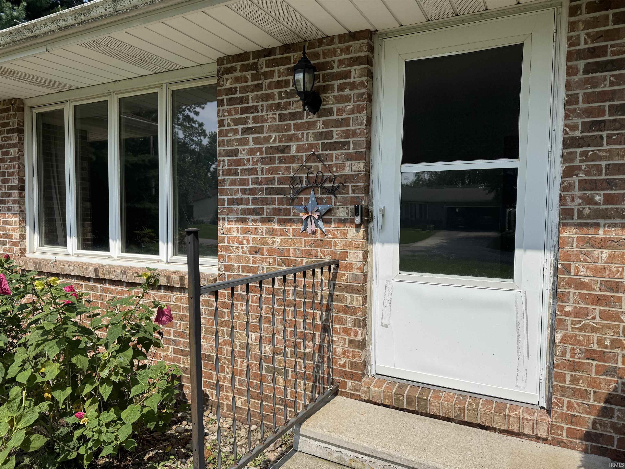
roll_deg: -0.2
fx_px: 433
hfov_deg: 71.6
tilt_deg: -4.1
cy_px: 234
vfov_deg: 56.8
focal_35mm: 24
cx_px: 312
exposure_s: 1/5348
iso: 80
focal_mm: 6.76
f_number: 1.78
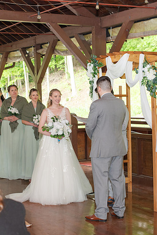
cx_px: 67
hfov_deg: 18.0
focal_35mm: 76
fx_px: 495
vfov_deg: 26.7
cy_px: 117
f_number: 3.5
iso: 720
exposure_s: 1/200
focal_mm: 50
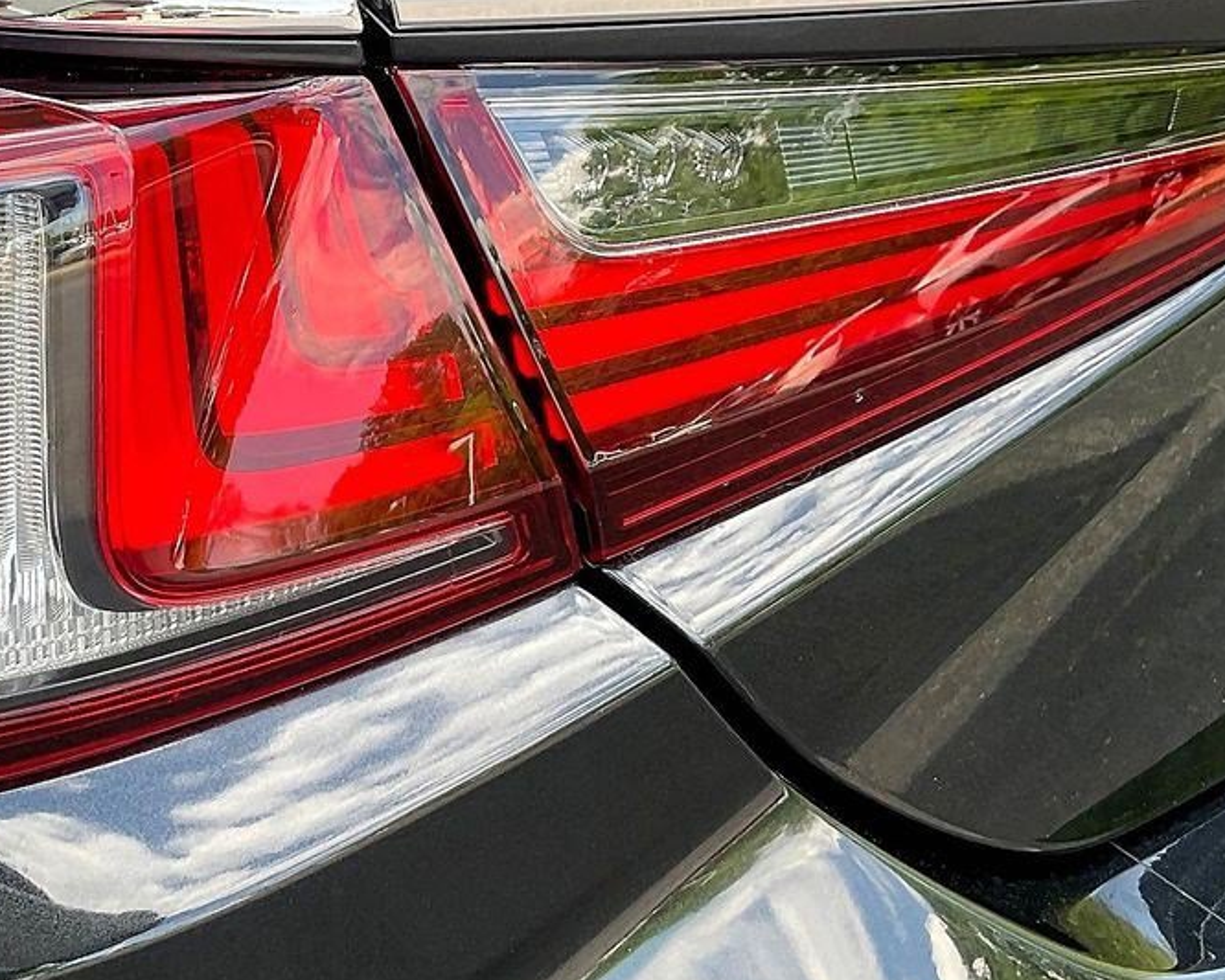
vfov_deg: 22.3
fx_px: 2466
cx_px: 153
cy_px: 276
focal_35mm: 68
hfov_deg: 27.0
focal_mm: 3
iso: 20
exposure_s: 1/122
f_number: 1.8
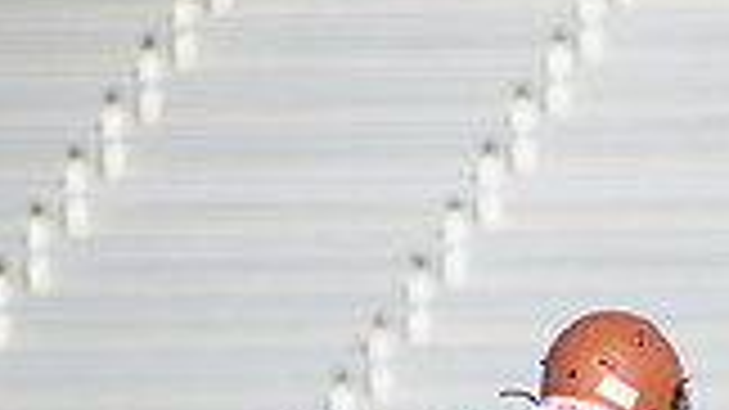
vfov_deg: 1.1
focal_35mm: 1128
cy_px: 665
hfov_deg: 1.9
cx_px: 1260
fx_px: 21797
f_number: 5
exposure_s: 1/8000
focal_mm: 300
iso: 1000
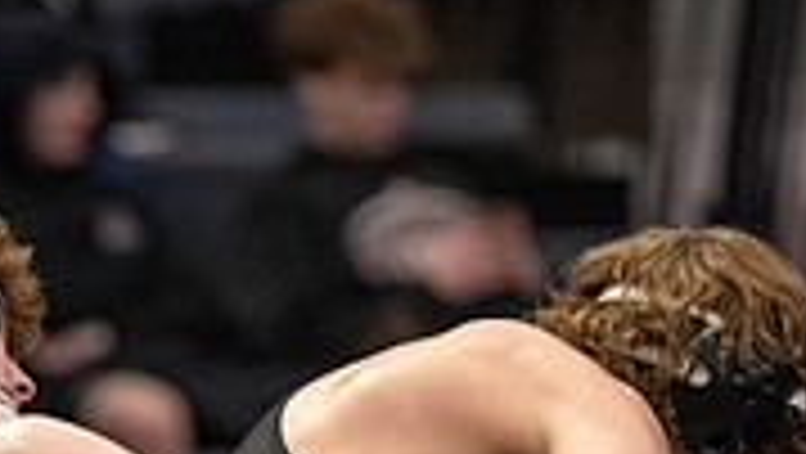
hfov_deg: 2.6
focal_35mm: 815
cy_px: 952
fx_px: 17431
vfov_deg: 1.5
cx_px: 177
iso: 3200
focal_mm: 200
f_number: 2.8
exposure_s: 1/1000
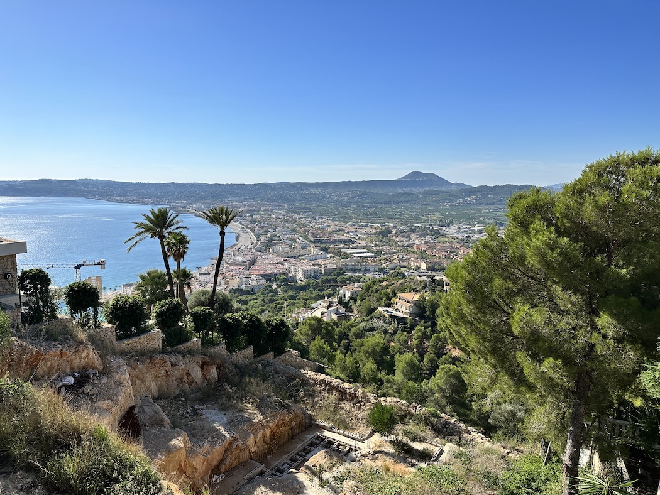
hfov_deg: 71.6
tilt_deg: -8.5
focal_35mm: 24
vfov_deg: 56.8
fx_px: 458
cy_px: 248
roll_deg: -1.1
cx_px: 330
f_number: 1.78
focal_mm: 6.86
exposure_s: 1/6623
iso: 80
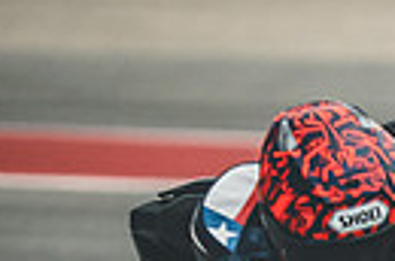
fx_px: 14700
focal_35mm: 1343
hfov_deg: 1.5
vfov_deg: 1.0
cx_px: 738
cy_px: 496
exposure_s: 1/4000
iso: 1000
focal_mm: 200
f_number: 2
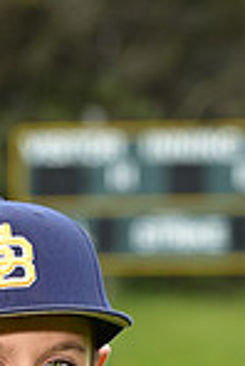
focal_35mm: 508
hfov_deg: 2.7
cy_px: 529
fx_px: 5173
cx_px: -58
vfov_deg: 4.0
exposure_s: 1/250
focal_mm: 130
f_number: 6.3
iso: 400
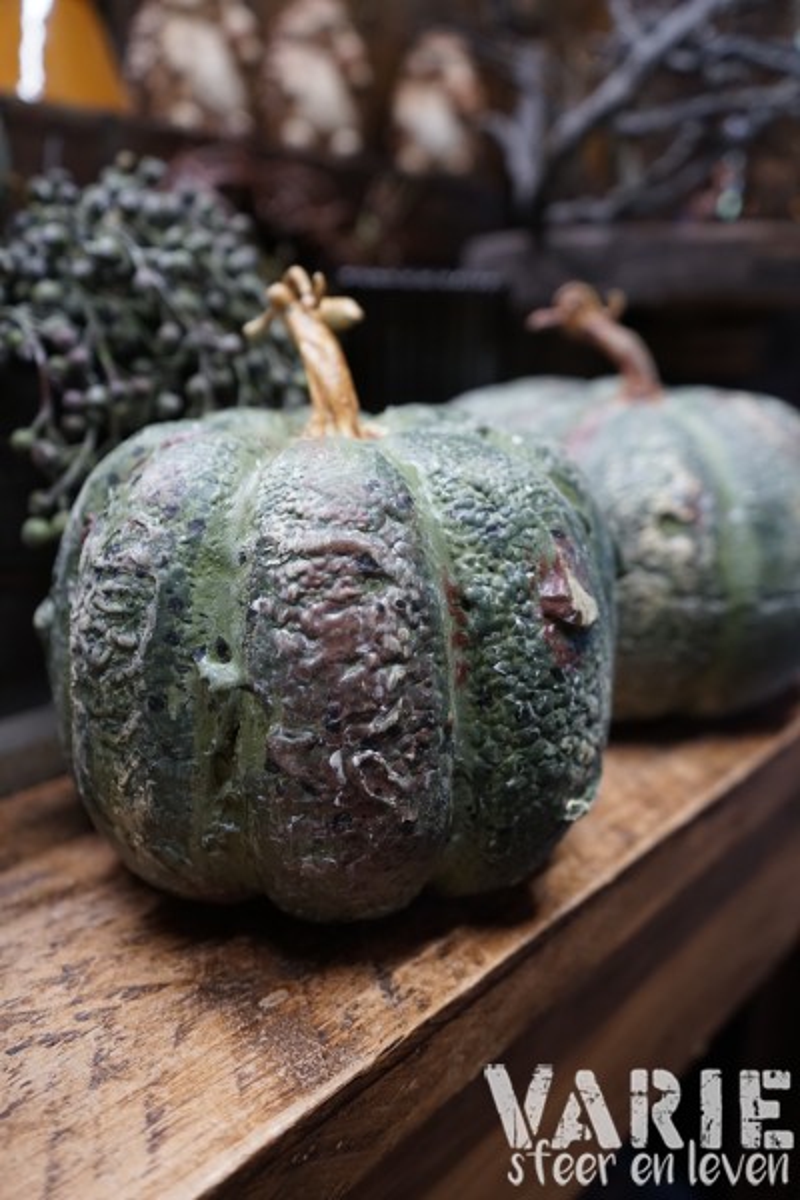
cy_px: 600
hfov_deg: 42.3
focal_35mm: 31
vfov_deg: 60.3
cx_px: 400
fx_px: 1033
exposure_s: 1/60
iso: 1600
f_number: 4
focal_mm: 31
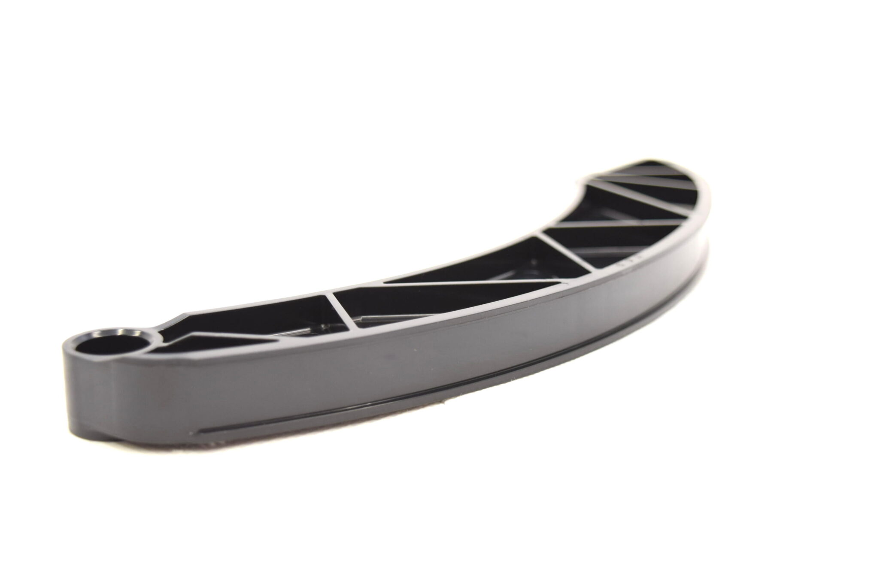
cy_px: 294
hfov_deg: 36.8
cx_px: 440
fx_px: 1321
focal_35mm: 54
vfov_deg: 25.1
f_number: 5
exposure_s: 1/100
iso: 400
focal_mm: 36
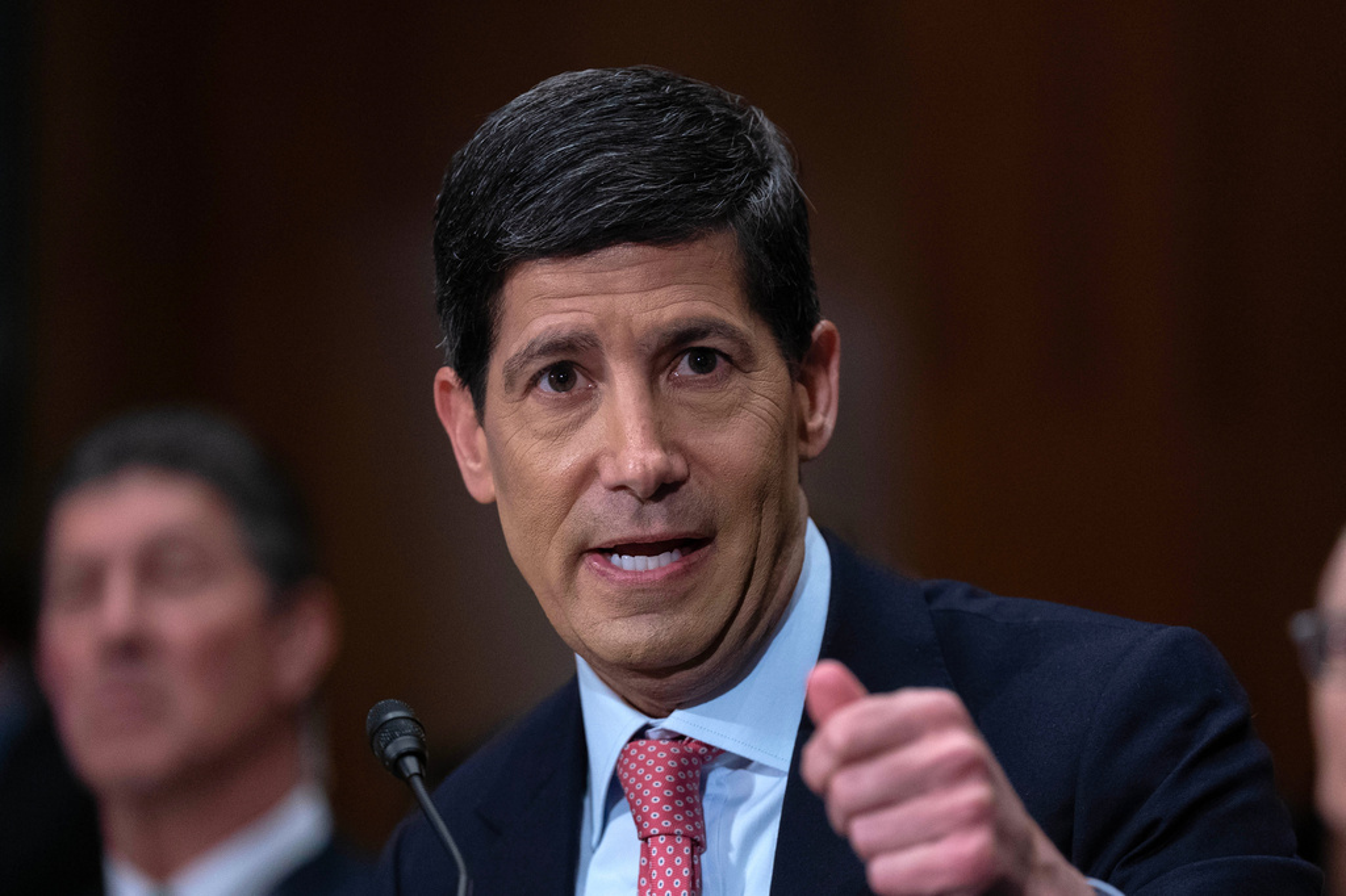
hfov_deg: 11.4
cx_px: 673
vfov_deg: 7.6
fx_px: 6727
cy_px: 448
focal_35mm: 180
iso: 3200
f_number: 2.8
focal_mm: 180
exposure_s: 1/500
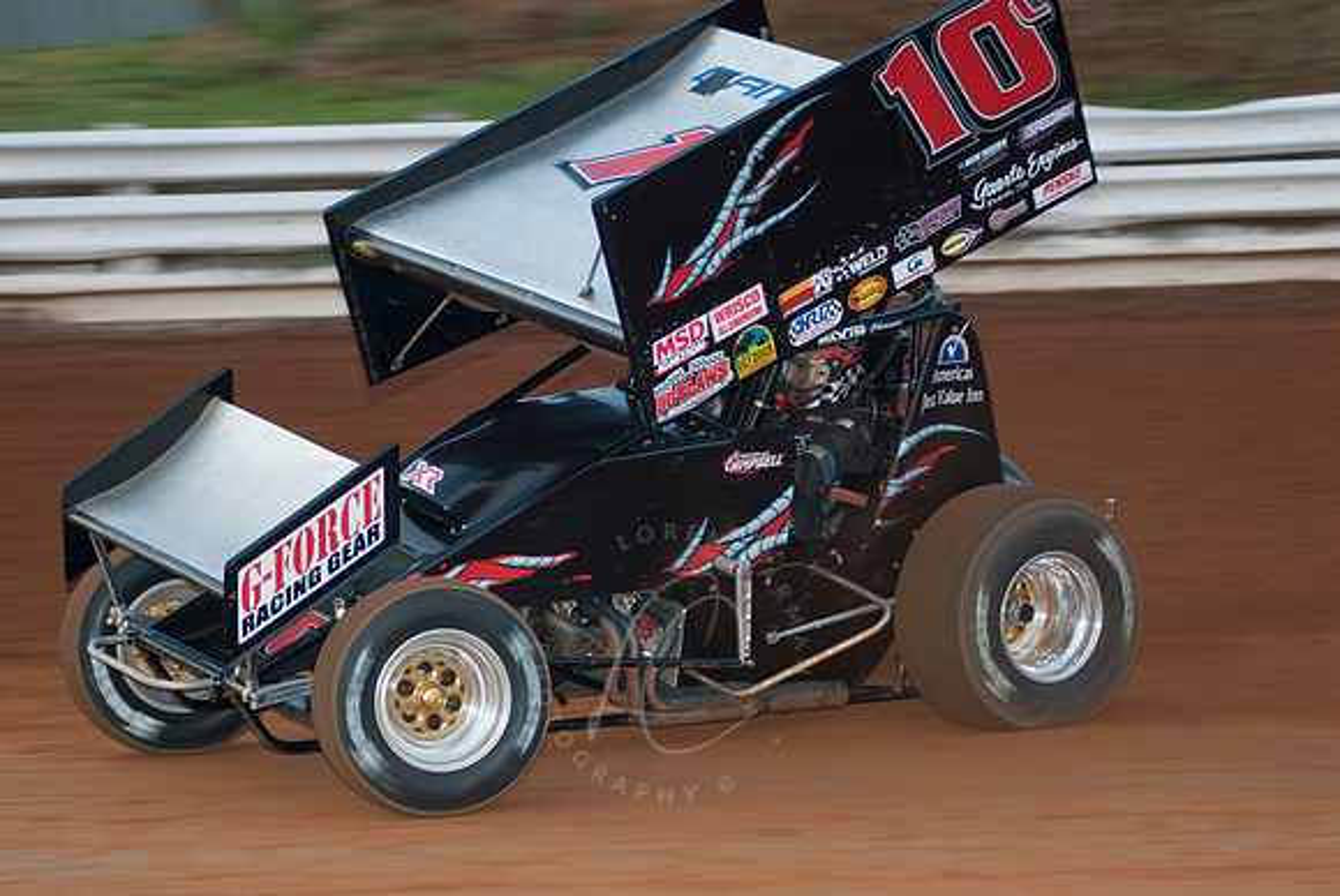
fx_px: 5589
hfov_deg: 13.7
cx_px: 670
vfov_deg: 9.2
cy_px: 448
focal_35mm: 150
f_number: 2.8
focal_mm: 100
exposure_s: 1/400
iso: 250
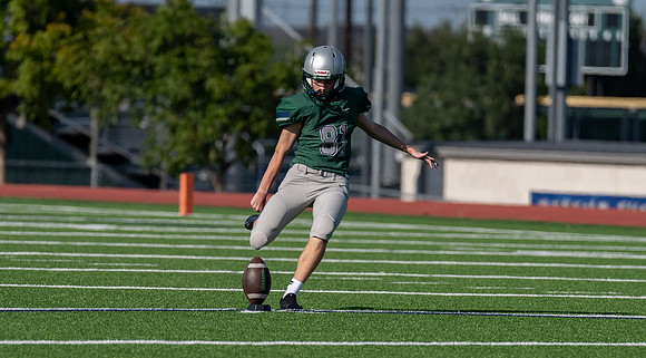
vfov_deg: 2.5
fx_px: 8186
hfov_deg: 4.5
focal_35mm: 480
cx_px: 336
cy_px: 208
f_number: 2.8
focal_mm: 200
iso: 100
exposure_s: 1/3200
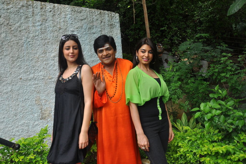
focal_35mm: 27
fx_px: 184
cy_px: 82
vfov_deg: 47.8
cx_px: 123
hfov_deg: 67.4
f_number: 7.1
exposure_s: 1/160
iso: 250
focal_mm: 18
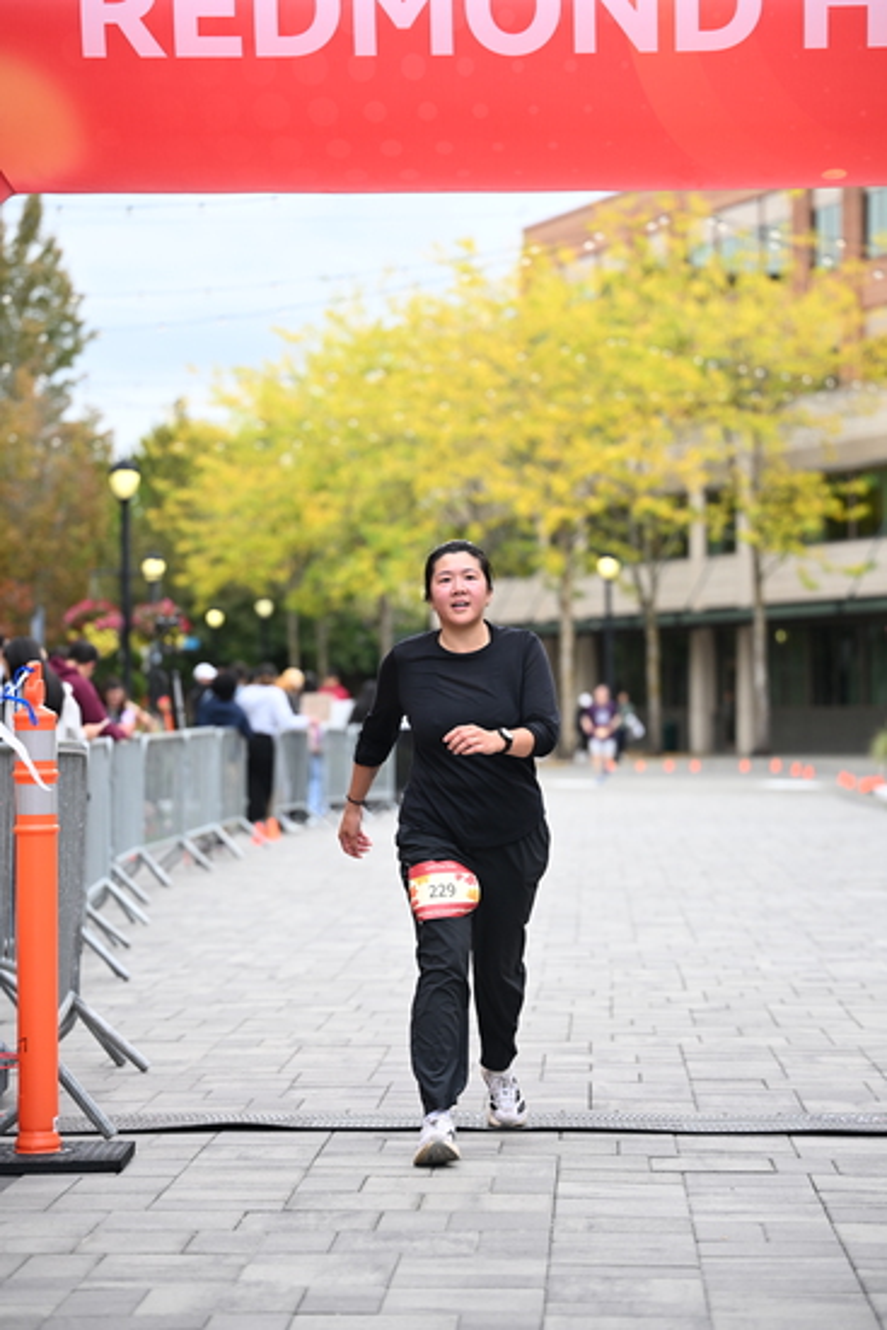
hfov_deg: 14.7
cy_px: 665
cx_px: 444
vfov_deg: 21.9
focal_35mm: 93
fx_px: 3435
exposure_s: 1/2000
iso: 640
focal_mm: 93
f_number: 2.8
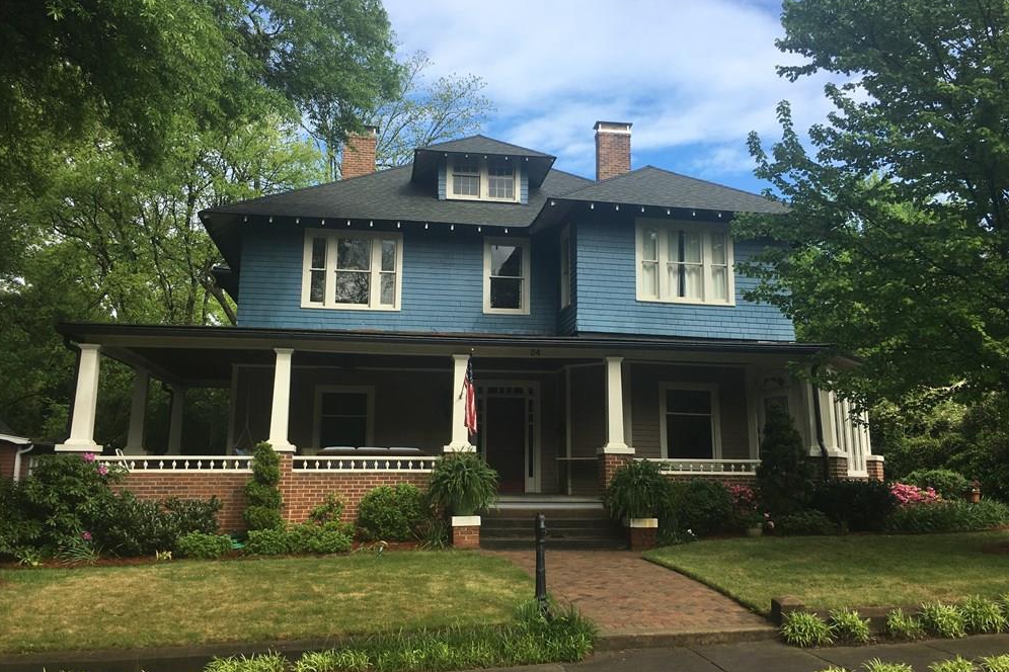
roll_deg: +1.0
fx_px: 869
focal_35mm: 31
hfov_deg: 60.3
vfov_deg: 42.3
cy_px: 309
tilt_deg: +12.3
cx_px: 513
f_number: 2.2
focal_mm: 4.15
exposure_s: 1/680
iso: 25
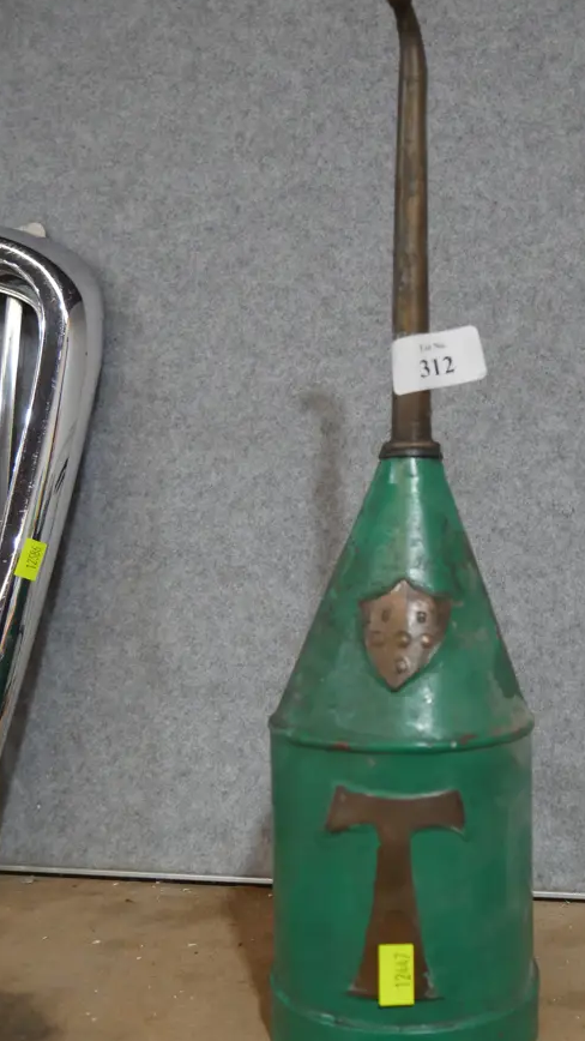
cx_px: 439
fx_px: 993
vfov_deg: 55.3
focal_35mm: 36
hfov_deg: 32.2
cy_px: 510
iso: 800
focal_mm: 14
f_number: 3.5
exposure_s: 1/60
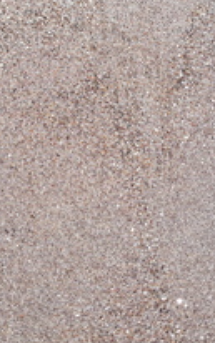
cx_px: 69
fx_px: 506
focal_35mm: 54
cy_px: 100
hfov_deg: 23.9
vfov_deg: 36.9
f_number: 1.7
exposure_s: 1/1628
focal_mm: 4.2
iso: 40
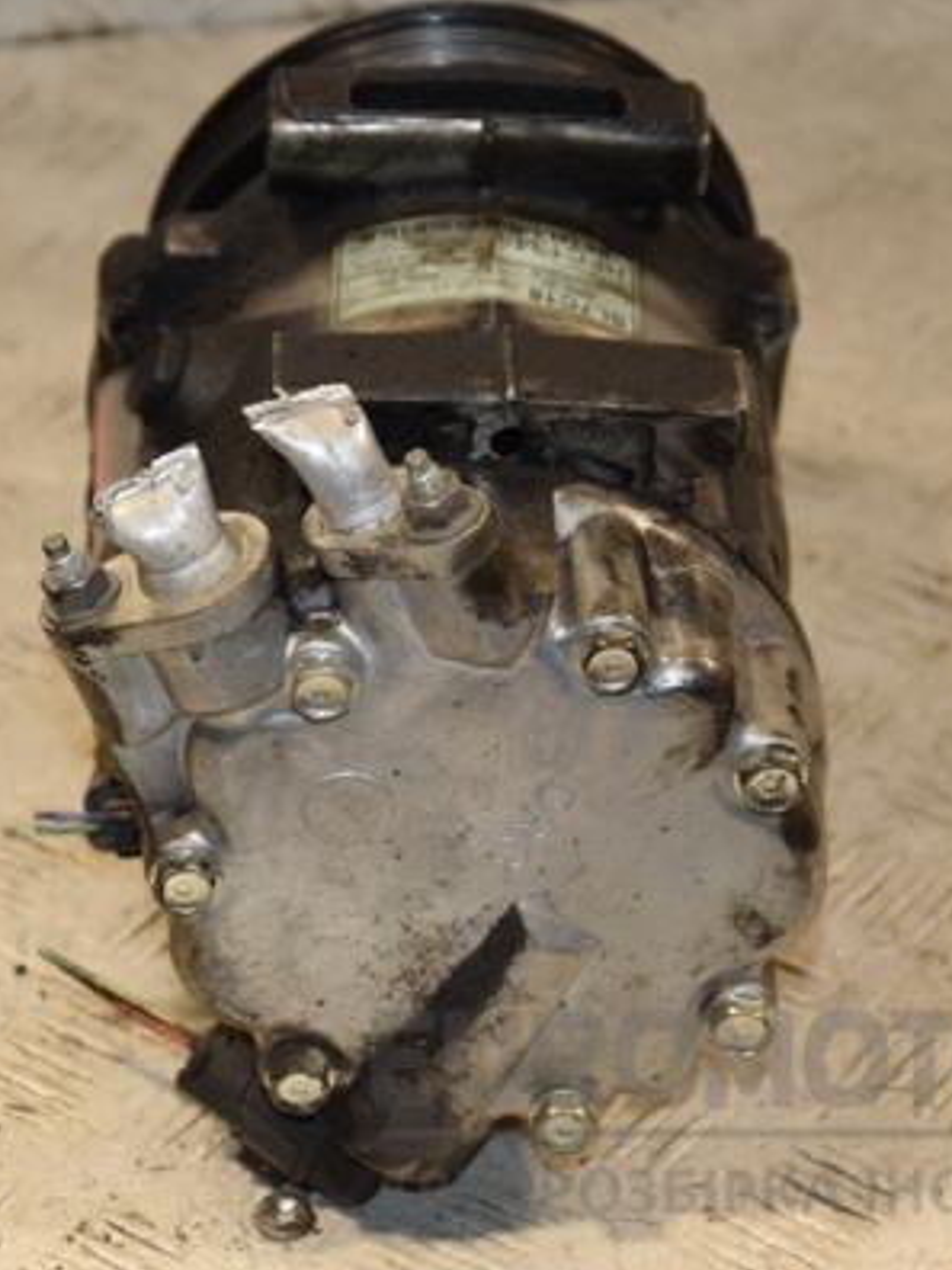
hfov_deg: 9.7
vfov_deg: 12.9
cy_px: 632
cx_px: 311
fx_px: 5610
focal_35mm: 153
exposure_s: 1/200
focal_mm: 70
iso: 800
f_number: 6.3
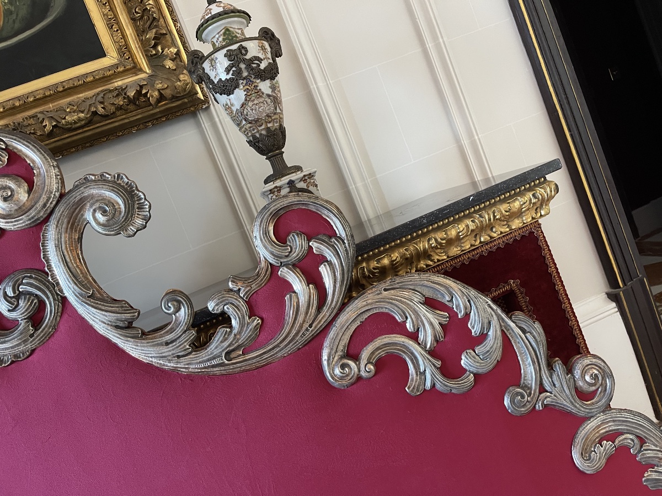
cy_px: 248
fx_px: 478
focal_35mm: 25
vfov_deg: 54.9
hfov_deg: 69.4
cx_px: 331
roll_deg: +21.9
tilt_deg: -4.9
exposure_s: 1/50
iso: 400
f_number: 1.6
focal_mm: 5.1
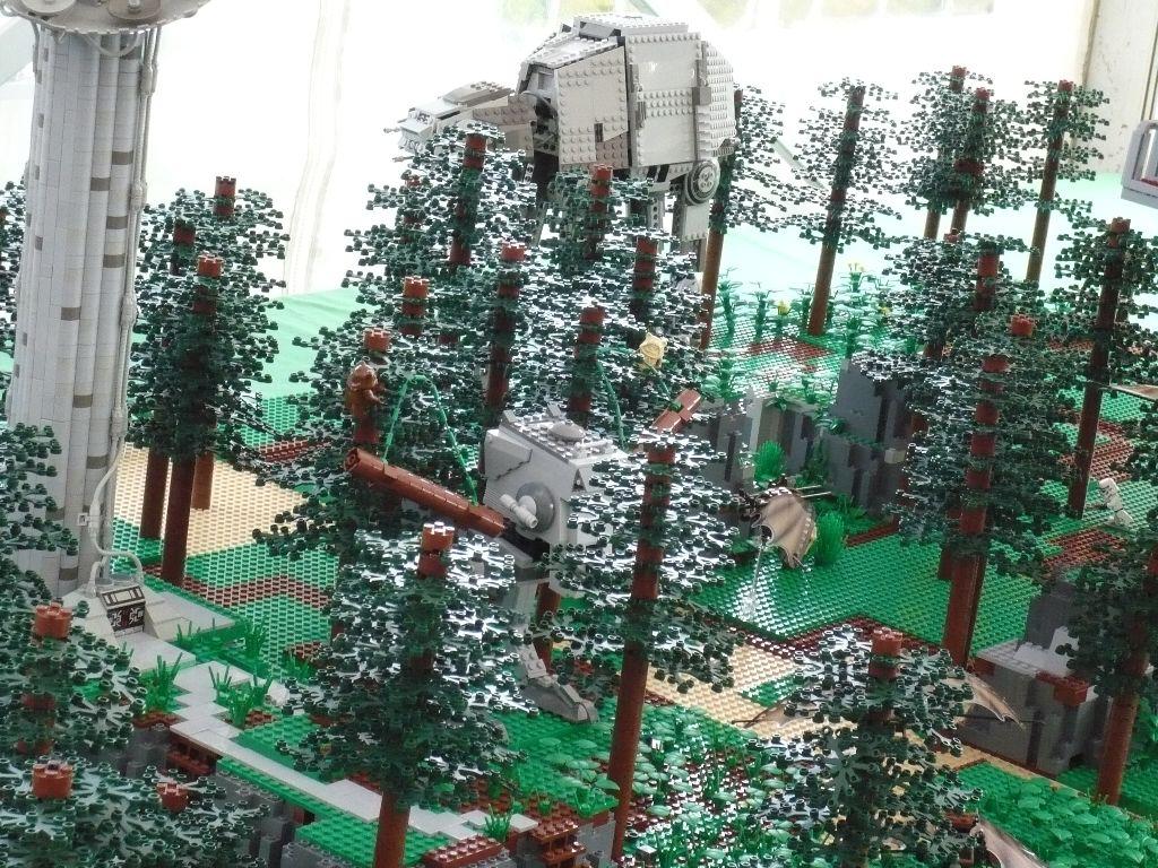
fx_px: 3345
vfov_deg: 14.8
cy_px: 434
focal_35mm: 100
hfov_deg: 19.6
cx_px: 579
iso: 400
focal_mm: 16.4
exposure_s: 1/60
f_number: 5.6
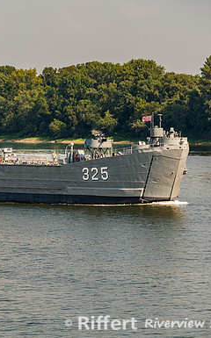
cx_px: 6
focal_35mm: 292
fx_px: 2692
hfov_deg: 4.5
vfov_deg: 7.2
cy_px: 169
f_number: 8
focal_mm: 190
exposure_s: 1/200
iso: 64
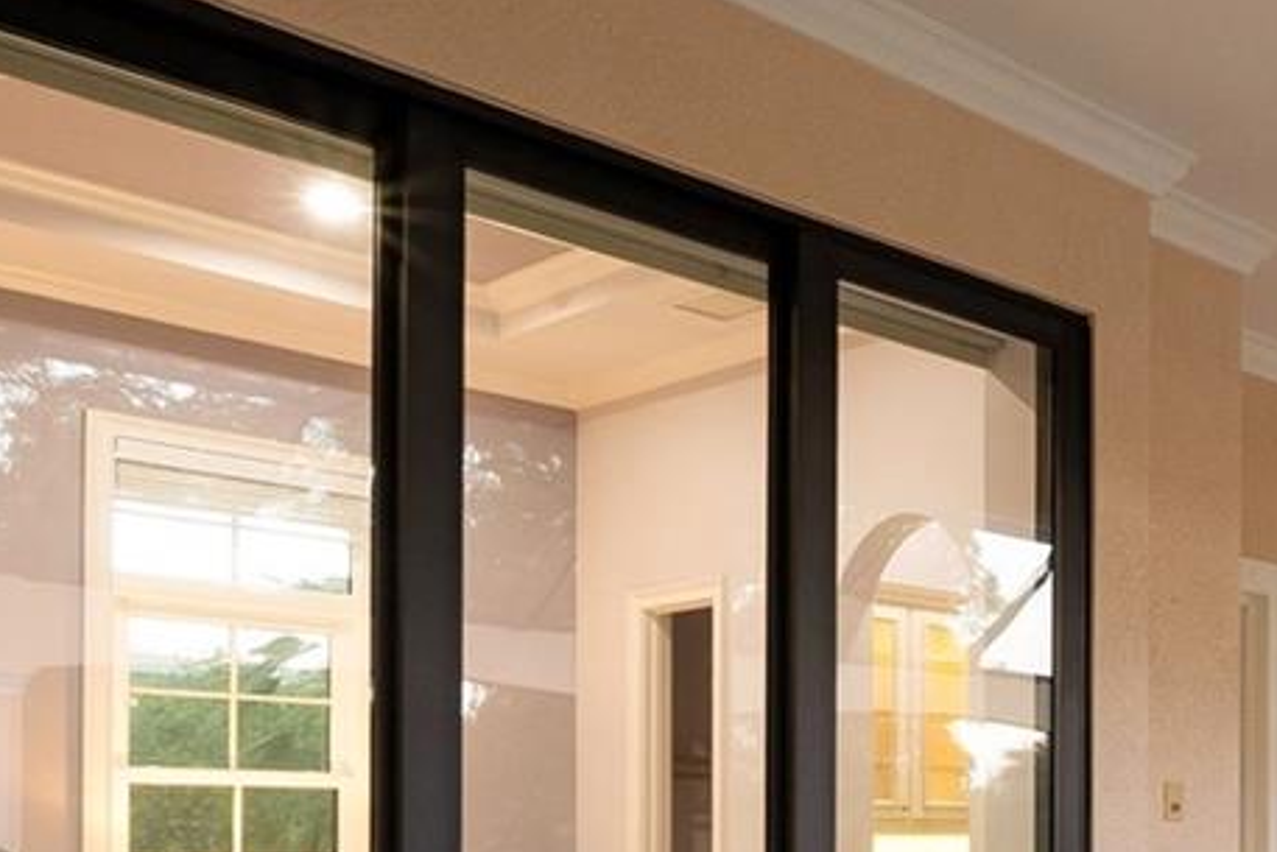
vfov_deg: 30.8
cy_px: 722
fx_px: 1490
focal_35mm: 42
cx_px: 1640
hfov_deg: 34.0
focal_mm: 12
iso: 400
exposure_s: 1/1.67
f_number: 11
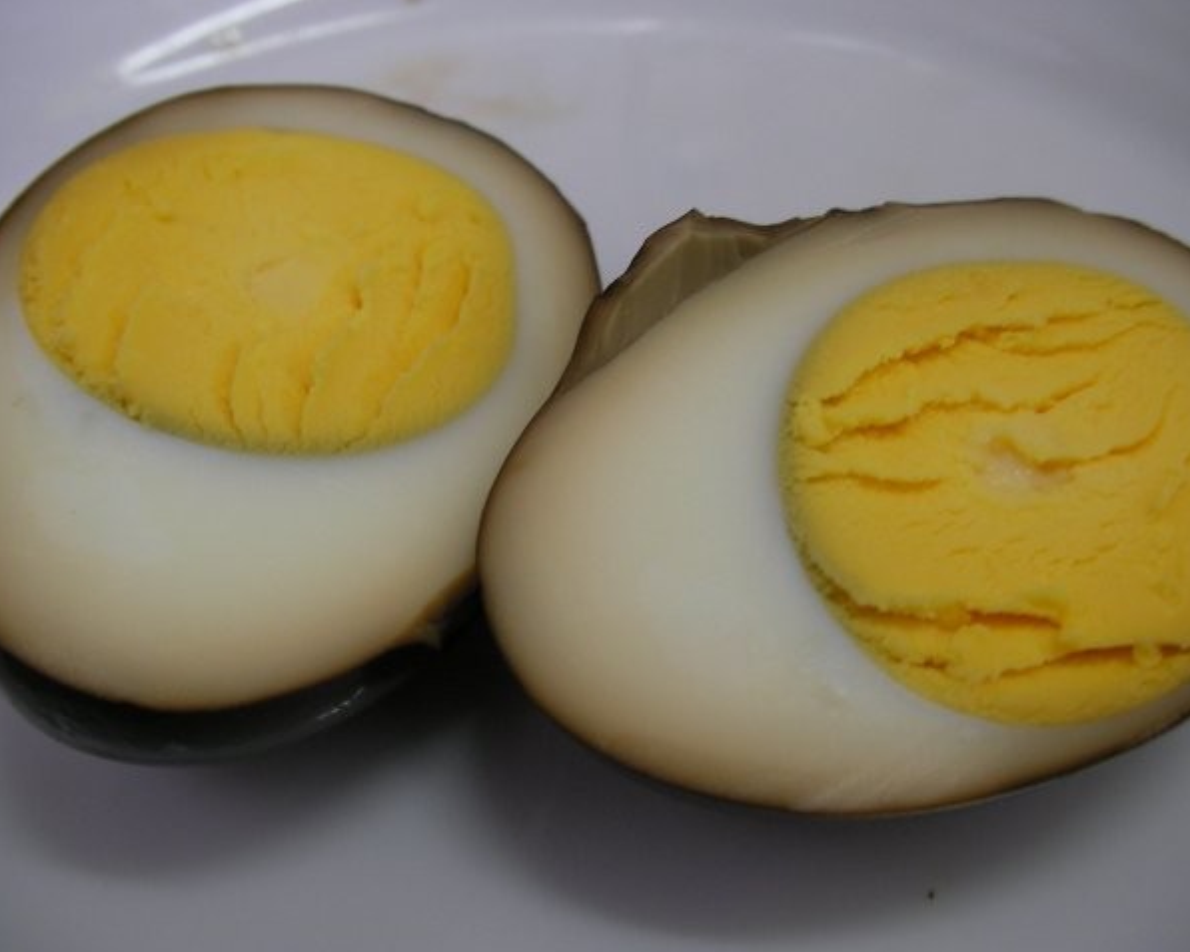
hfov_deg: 42.9
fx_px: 1515
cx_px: 587
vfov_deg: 34.9
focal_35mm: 43
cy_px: 477
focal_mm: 6.3
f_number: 3.5
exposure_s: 1/18
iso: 100
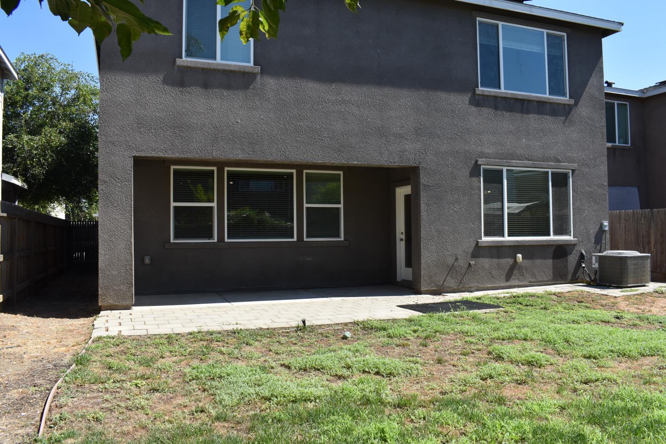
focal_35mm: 30
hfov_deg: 61.9
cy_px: 222
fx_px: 555
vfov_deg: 43.6
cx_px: 333
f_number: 8
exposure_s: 1/250
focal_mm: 20
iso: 180
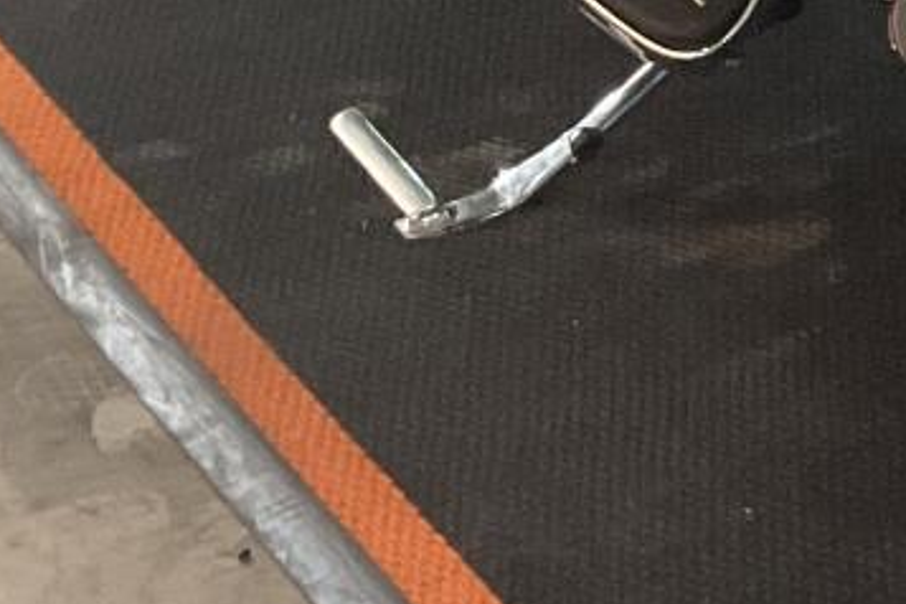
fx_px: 4253
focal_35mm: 169
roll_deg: +1.8
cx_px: 1538
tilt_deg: -25.4
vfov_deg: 7.9
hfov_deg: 11.4
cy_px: -335
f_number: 1.8
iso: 160
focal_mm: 3
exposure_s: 1/50
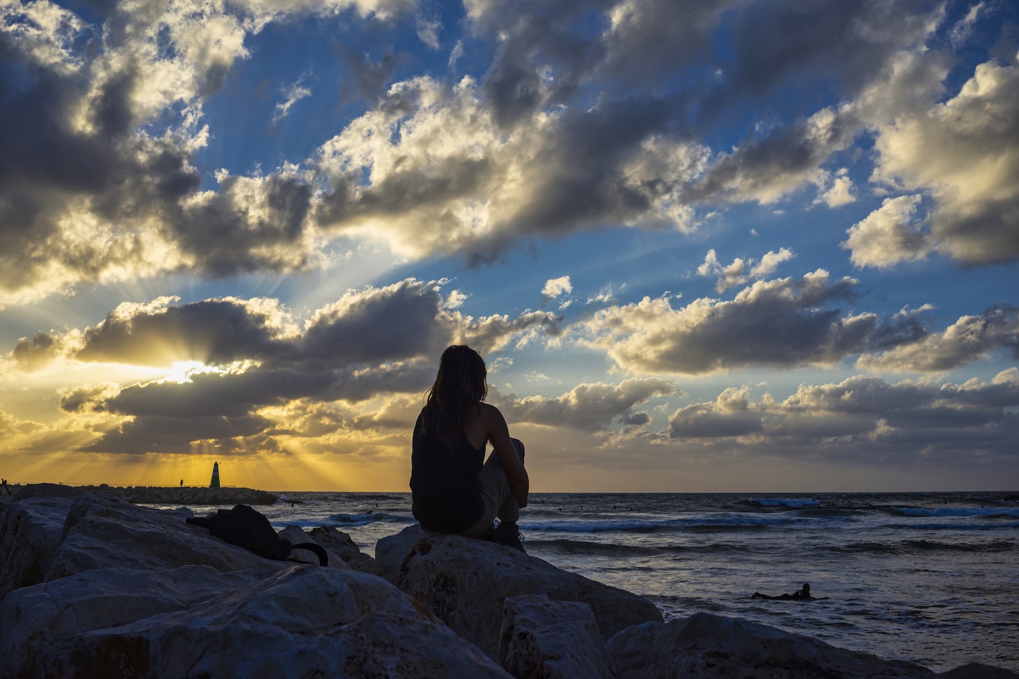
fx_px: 991
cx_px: 510
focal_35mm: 35
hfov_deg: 54.4
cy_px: 340
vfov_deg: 37.9
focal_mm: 35
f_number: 5.6
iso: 100
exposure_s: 1/1000
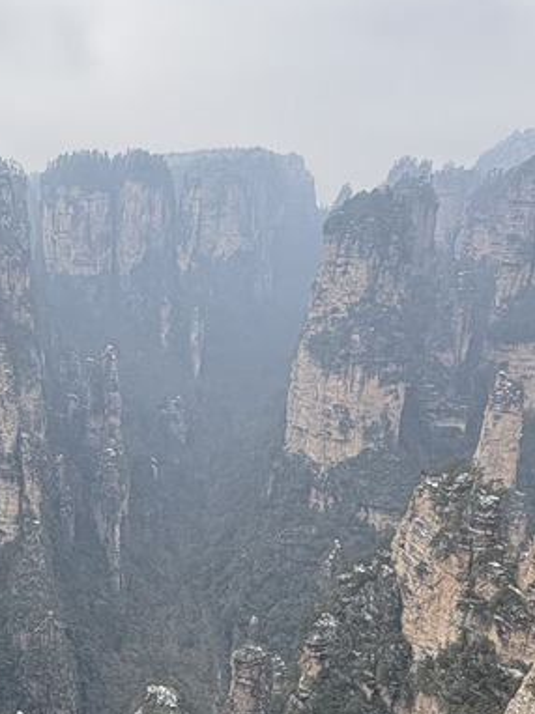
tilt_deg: -23.4
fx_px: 908
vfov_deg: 39.7
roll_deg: +0.2
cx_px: 64
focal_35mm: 44
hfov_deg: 31.5
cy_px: 649
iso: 64
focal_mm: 2.22
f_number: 2.2
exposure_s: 1/587
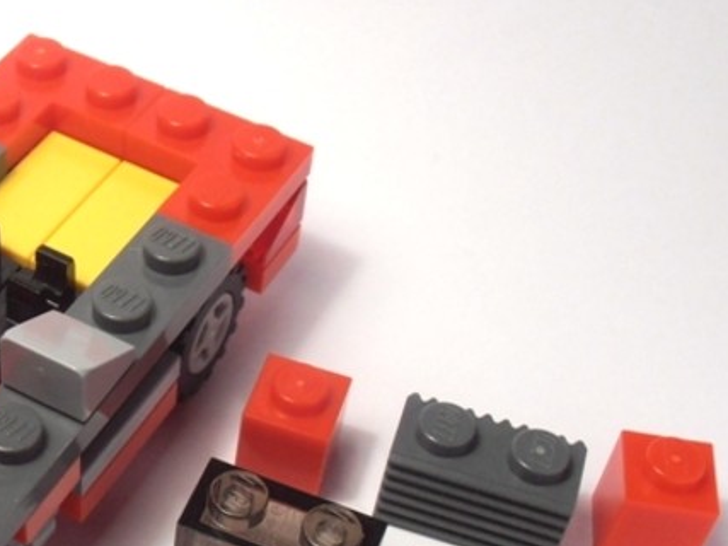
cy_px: 368
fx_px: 1640
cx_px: 65
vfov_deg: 18.8
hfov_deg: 24.3
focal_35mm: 78
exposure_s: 1/80
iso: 80
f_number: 3.9
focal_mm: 6.61
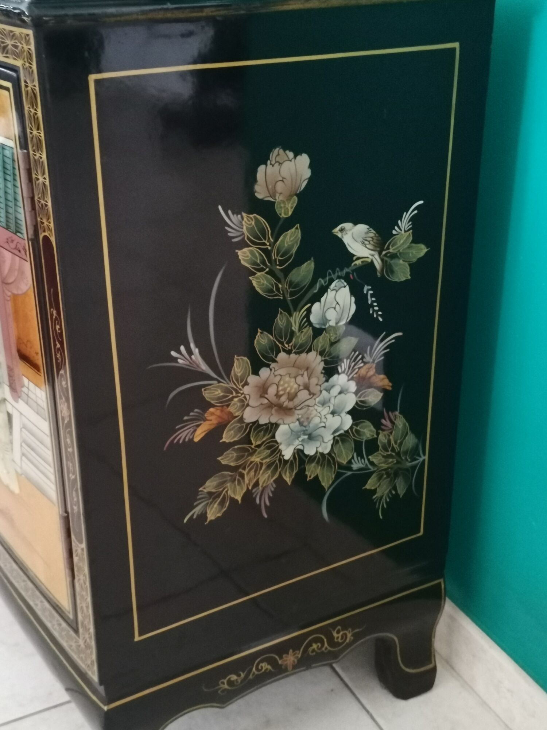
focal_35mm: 46
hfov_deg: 31.5
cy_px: 365
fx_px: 969
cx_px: 274
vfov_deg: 41.2
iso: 1600
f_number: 1.8
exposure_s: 1/20
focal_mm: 4.75
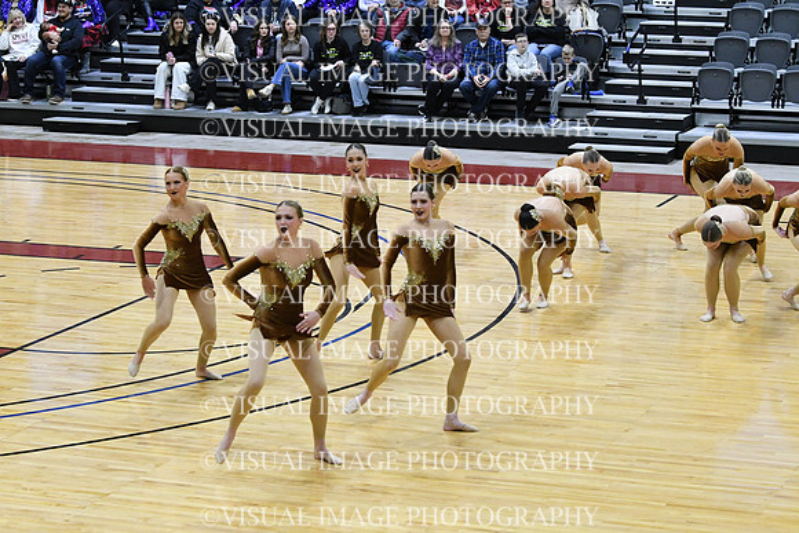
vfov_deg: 13.0
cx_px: 400
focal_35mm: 105
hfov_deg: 19.5
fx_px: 2331
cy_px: 266
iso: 5000
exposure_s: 1/400
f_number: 4
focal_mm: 70
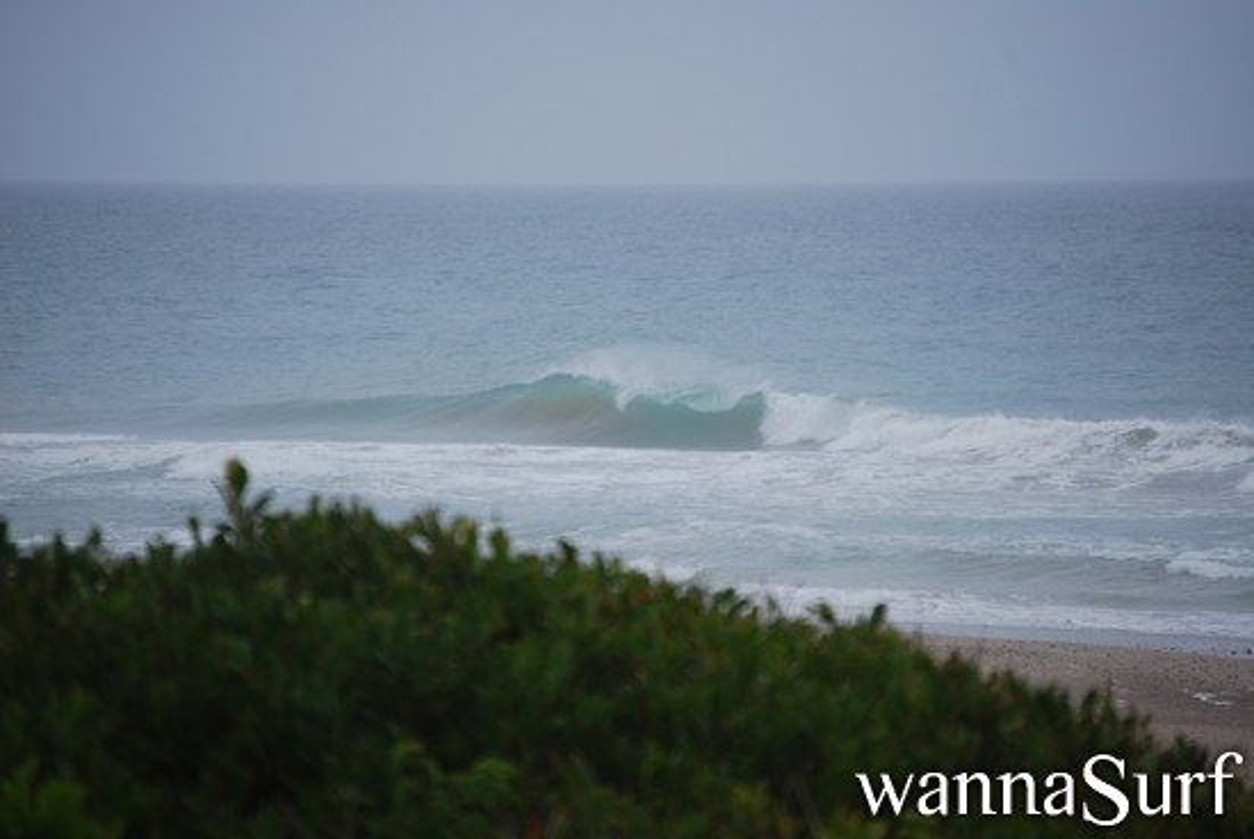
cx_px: 627
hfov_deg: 6.9
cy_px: 420
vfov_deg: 4.6
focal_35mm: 300
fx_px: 10461
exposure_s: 1/500
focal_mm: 200
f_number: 5.6
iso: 100
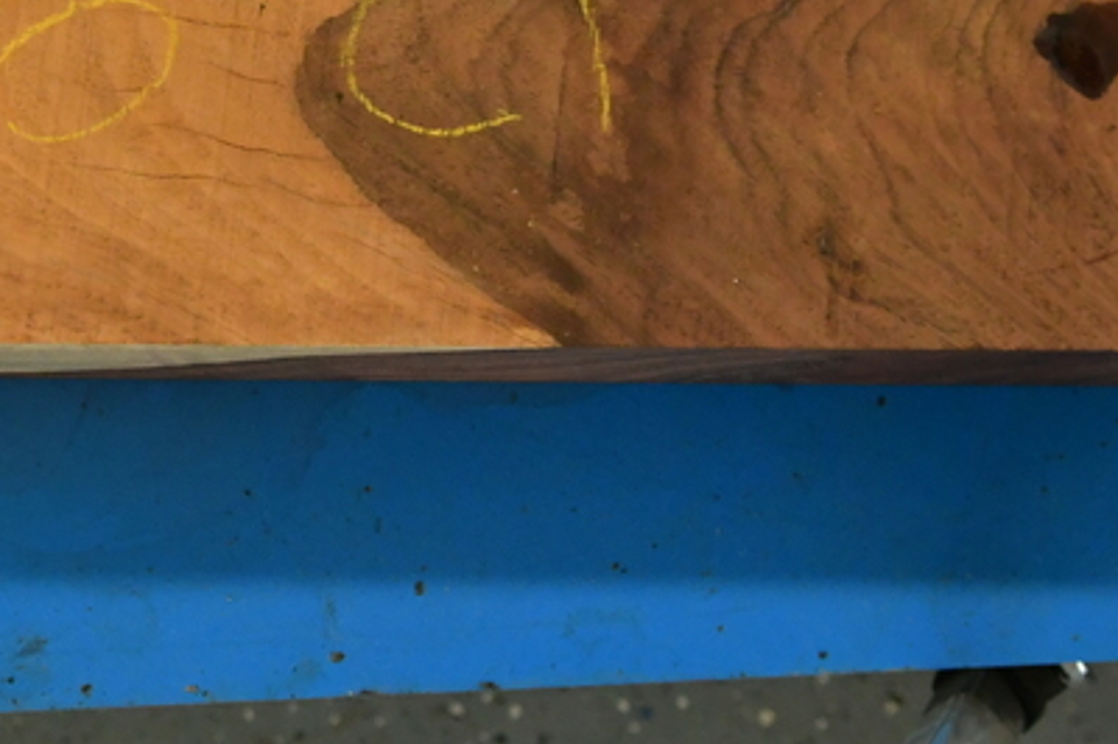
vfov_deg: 11.6
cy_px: 73
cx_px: -84
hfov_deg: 17.0
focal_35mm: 117
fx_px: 3630
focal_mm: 28
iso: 2500
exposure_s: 1/160
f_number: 4.5
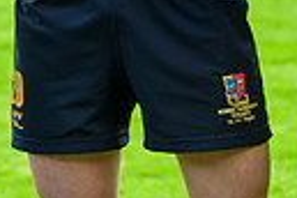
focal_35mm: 356
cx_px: -283
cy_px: -190
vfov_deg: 3.8
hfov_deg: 5.7
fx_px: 2937
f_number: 4
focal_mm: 79
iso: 1250
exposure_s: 1/640
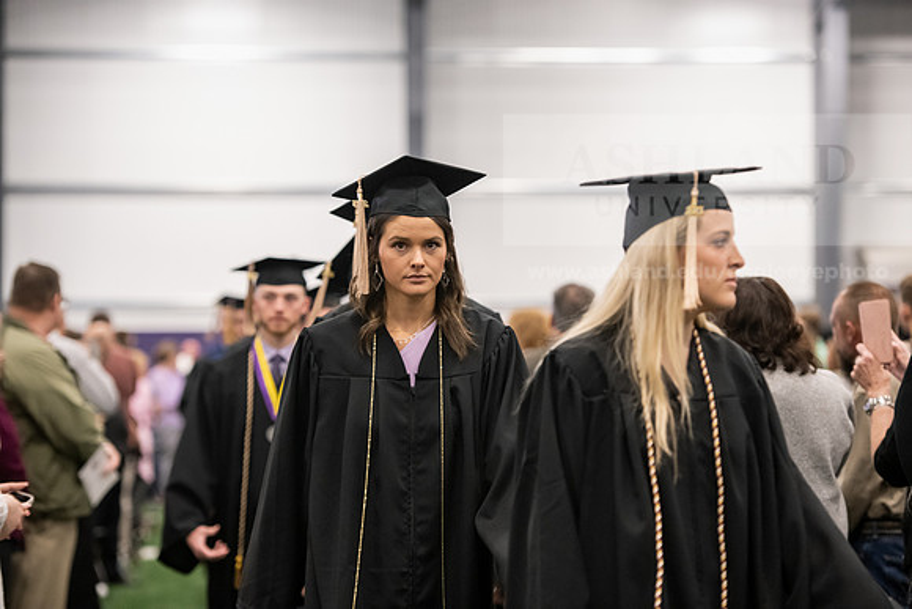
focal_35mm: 120
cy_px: 304
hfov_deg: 17.1
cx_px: 456
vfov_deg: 11.4
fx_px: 3041
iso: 3200
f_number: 3.2
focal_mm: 120
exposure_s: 1/200
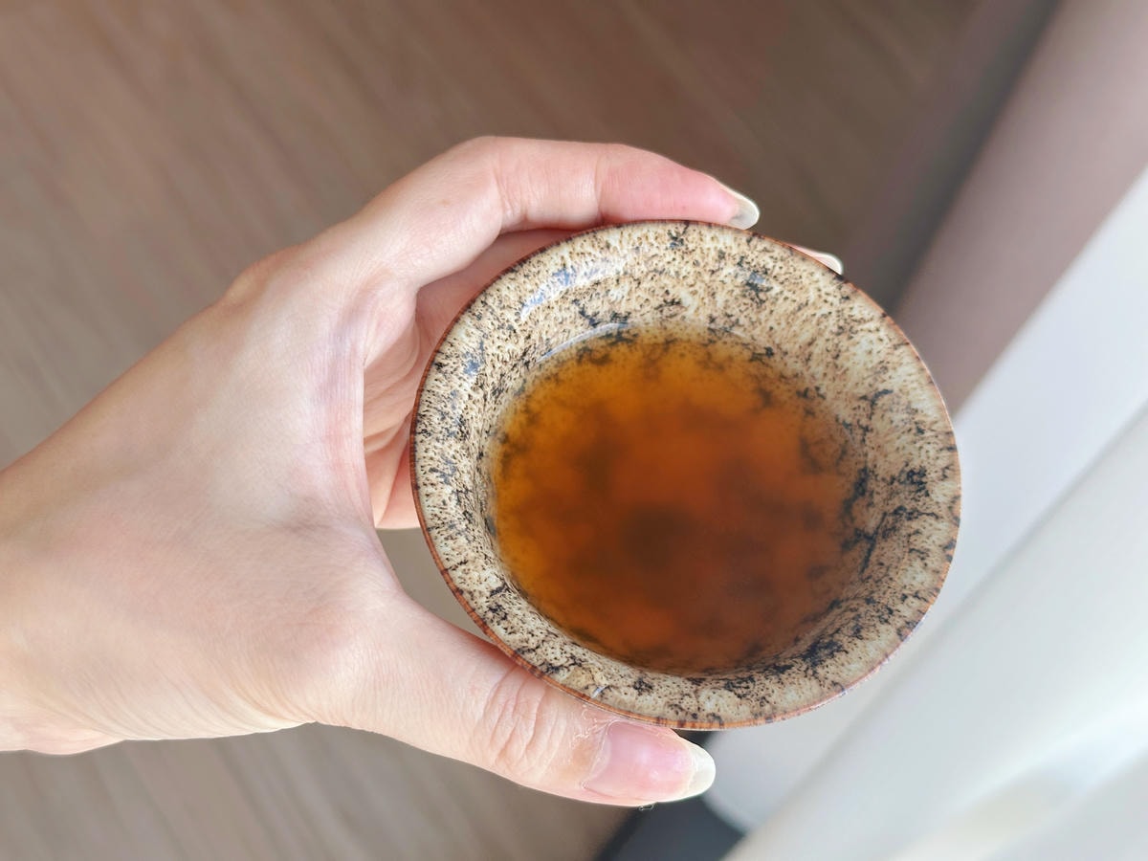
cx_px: 574
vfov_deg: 30.3
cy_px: 430
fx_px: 1592
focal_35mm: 48
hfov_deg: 39.7
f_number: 1.78
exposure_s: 1/167
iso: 50
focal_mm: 6.86
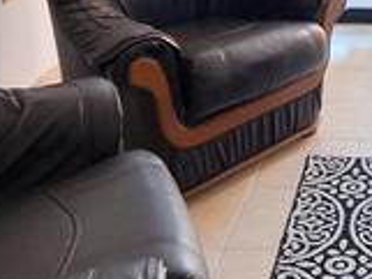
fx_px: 742
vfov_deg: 18.9
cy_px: -134
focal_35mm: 69
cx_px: 470
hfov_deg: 24.8
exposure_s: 1/40
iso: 80
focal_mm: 1.74
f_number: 2.2
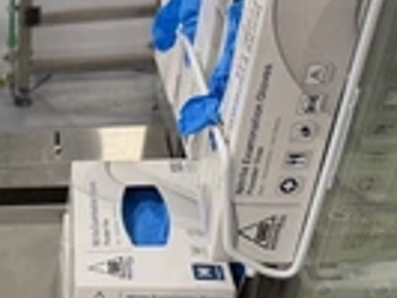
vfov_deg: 18.4
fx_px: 826
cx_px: -161
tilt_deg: -41.0
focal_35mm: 72
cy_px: 429
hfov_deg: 23.0
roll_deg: +14.4
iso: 160
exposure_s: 1/60
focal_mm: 6.76
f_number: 1.78
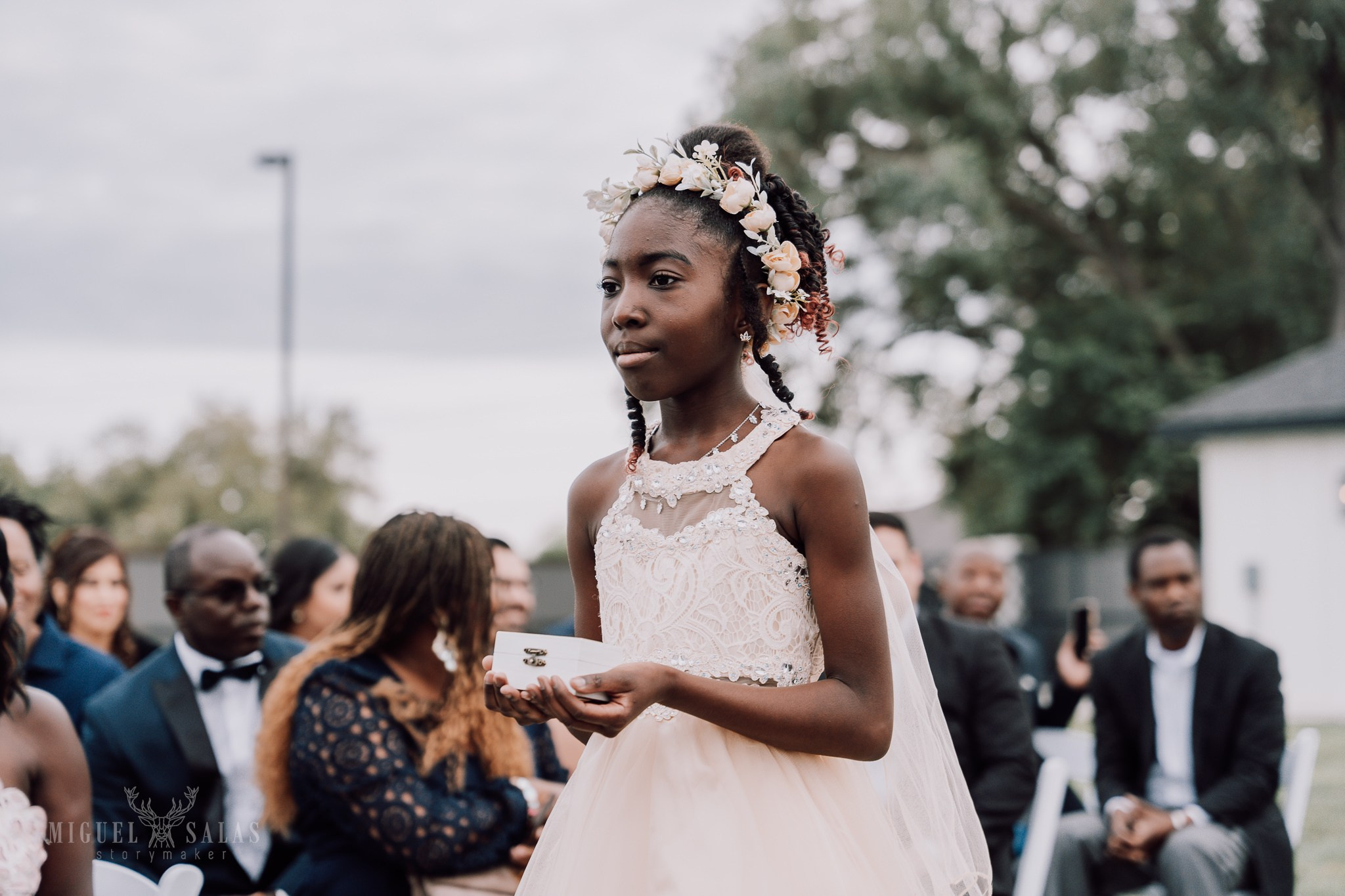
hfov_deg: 28.8
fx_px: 2615
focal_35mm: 70
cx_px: 672
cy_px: 448
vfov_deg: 19.5
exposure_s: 1/320
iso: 250
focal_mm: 70
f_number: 2.8
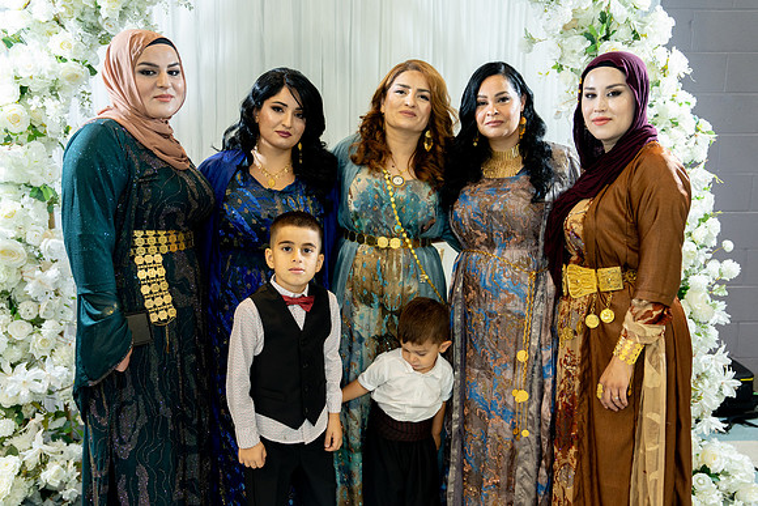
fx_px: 737
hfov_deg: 54.4
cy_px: 253
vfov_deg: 37.9
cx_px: 379
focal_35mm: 35
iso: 800
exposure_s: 1/160
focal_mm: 35
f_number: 2.8
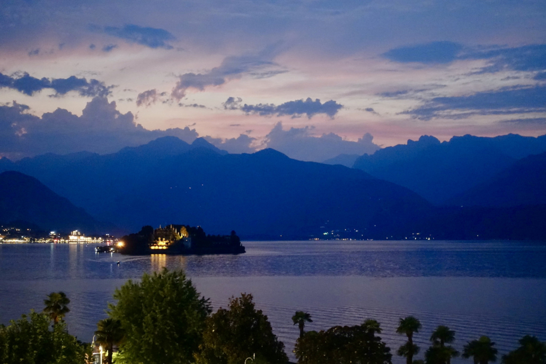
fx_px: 1062
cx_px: 273
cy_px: 182
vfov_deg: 19.5
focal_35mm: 70
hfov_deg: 28.8
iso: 3200
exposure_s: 1/10
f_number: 2.8
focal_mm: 25.7
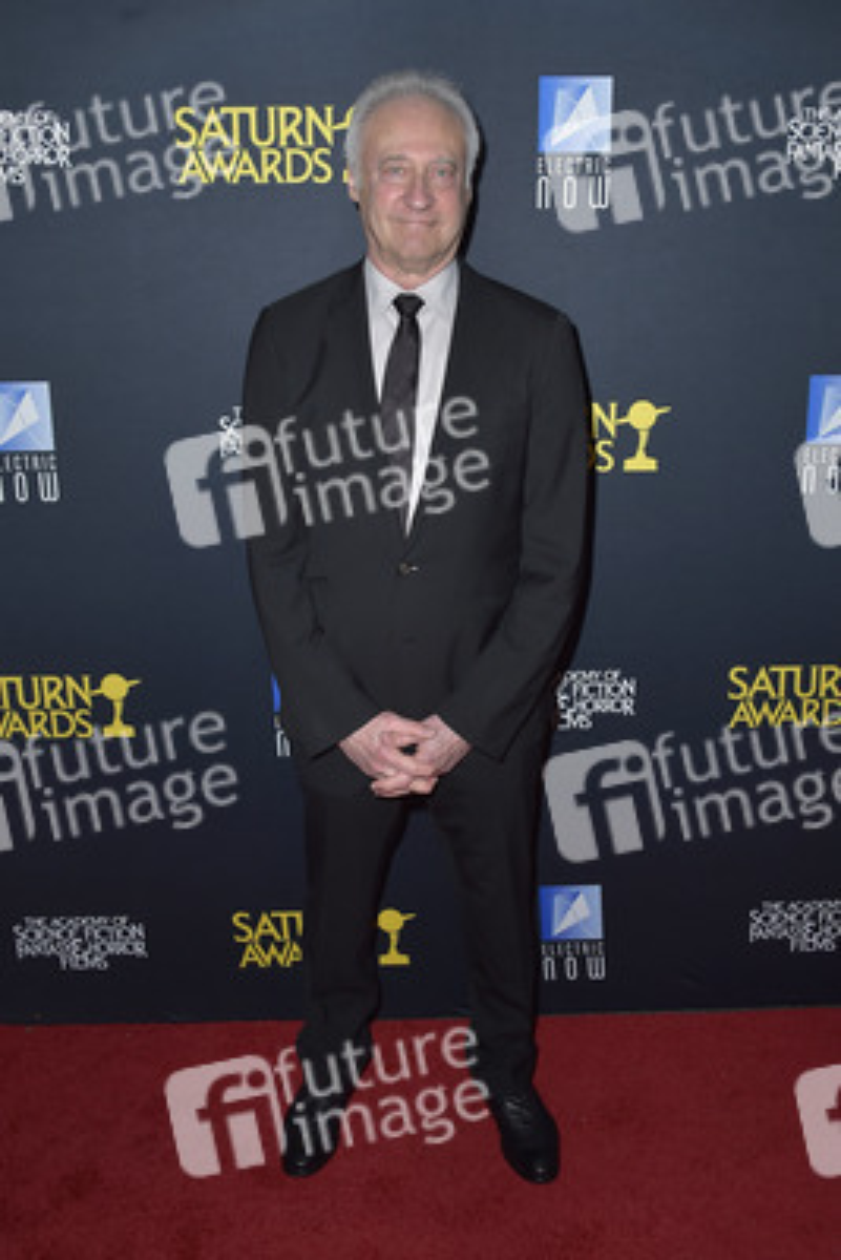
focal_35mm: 32
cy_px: 630
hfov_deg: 41.1
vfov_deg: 58.7
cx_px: 420
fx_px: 1120
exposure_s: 1/250
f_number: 6.3
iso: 250
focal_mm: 32
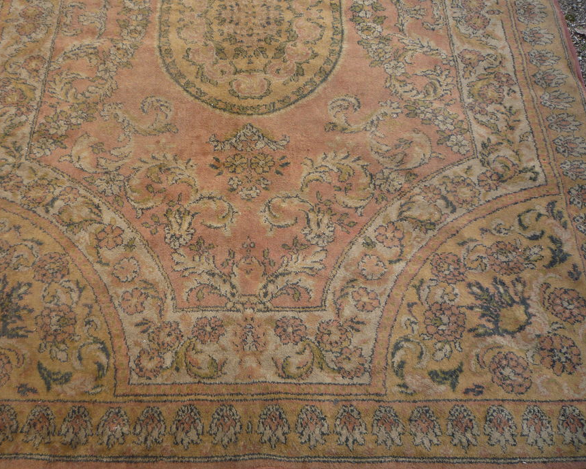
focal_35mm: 34
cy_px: 217
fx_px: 590
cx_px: 249
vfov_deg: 43.3
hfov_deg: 52.6
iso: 100
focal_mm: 5.2
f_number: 4
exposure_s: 1/125
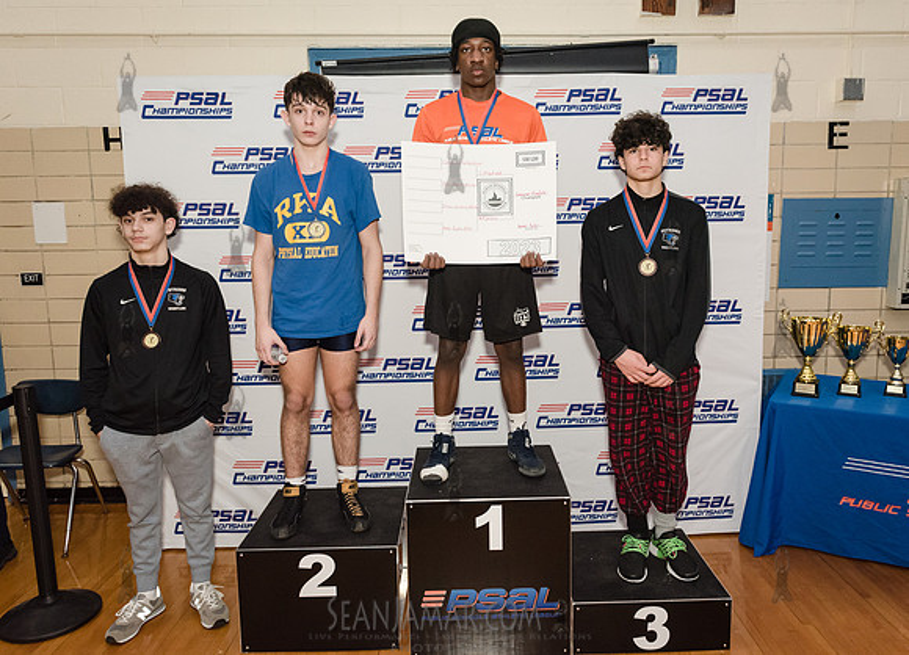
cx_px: 488
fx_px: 686
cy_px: 313
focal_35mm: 26
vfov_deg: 51.0
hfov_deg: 67.0
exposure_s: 1/200
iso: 4000
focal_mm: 24
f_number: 4.5
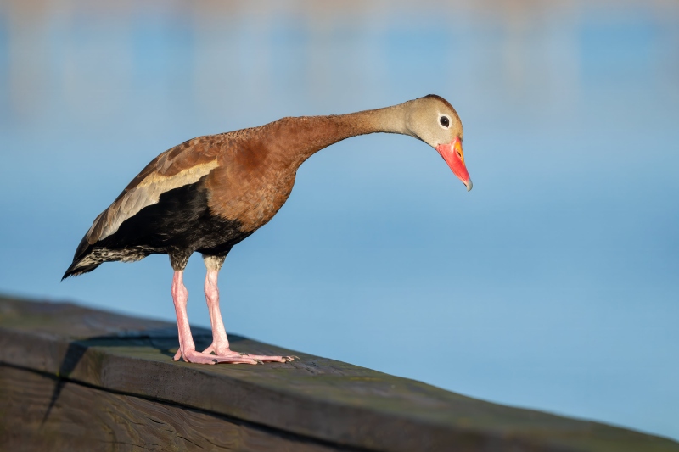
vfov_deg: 1.8
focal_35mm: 775
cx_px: 340
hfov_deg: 2.7
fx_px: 14613
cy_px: 226
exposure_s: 1/3200
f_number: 8
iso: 2500
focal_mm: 775
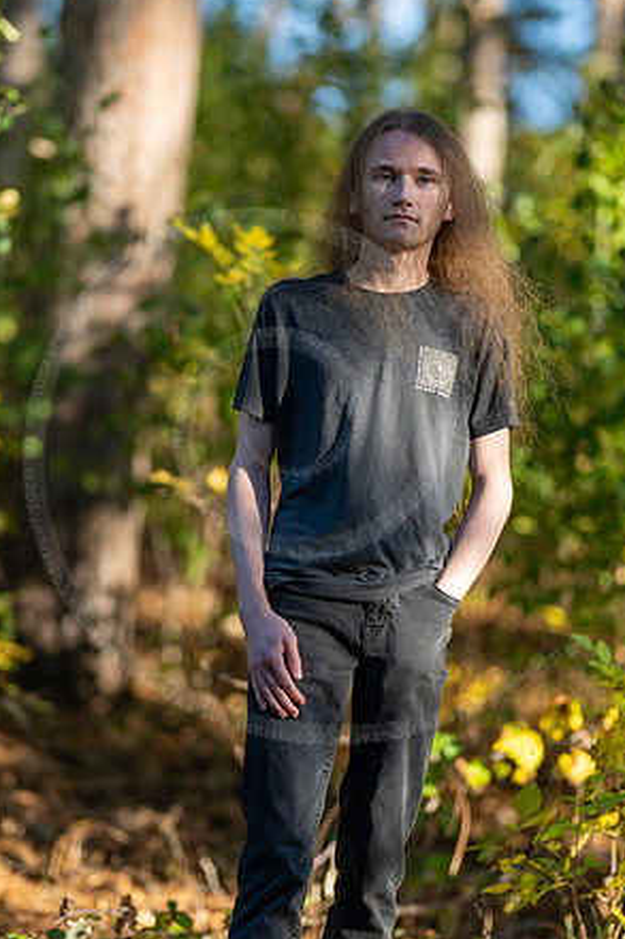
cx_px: 311
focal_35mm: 130
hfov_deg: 10.5
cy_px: 467
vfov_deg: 15.8
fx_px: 3388
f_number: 1.2
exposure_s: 1/1000
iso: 80
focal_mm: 85
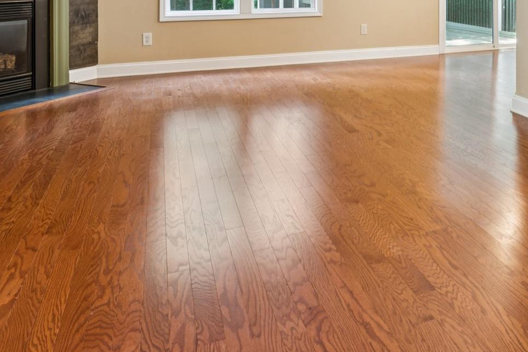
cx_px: 376
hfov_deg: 52.9
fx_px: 511
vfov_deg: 33.8
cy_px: -21
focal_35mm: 35
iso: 100
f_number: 13
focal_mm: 16.4
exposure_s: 2
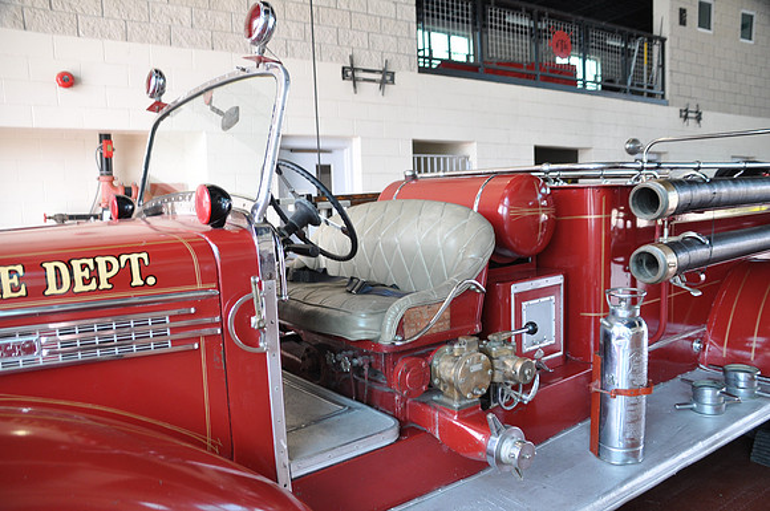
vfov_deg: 47.8
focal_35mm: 27
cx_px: 385
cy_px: 256
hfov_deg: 67.5
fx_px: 577
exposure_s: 1/60
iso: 450
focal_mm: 18
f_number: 4
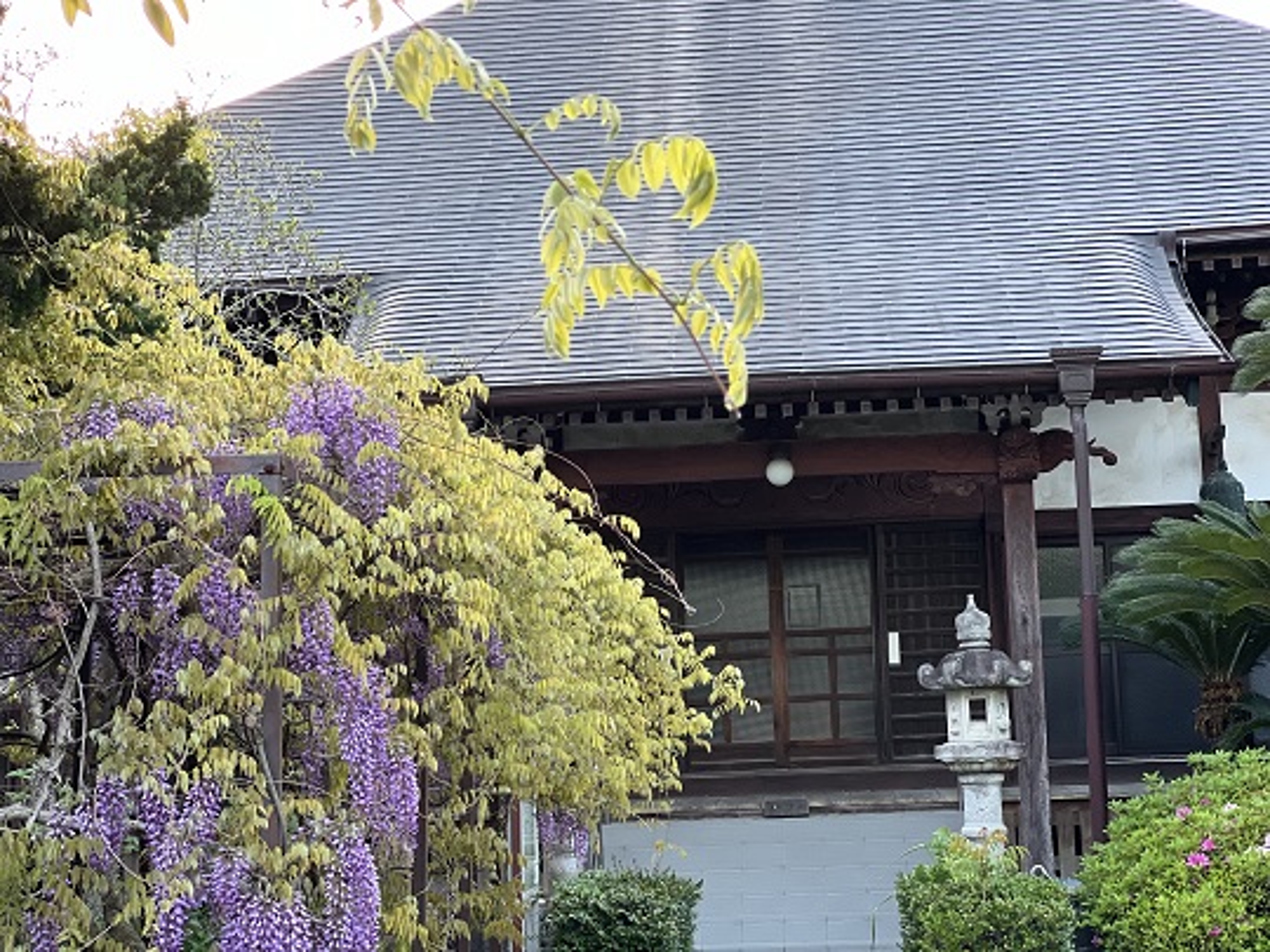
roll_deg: +2.2
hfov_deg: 25.3
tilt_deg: +7.2
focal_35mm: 77
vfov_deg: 19.1
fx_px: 2825
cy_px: 476
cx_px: 635
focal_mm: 9
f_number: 2.8
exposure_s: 1/61
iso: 250
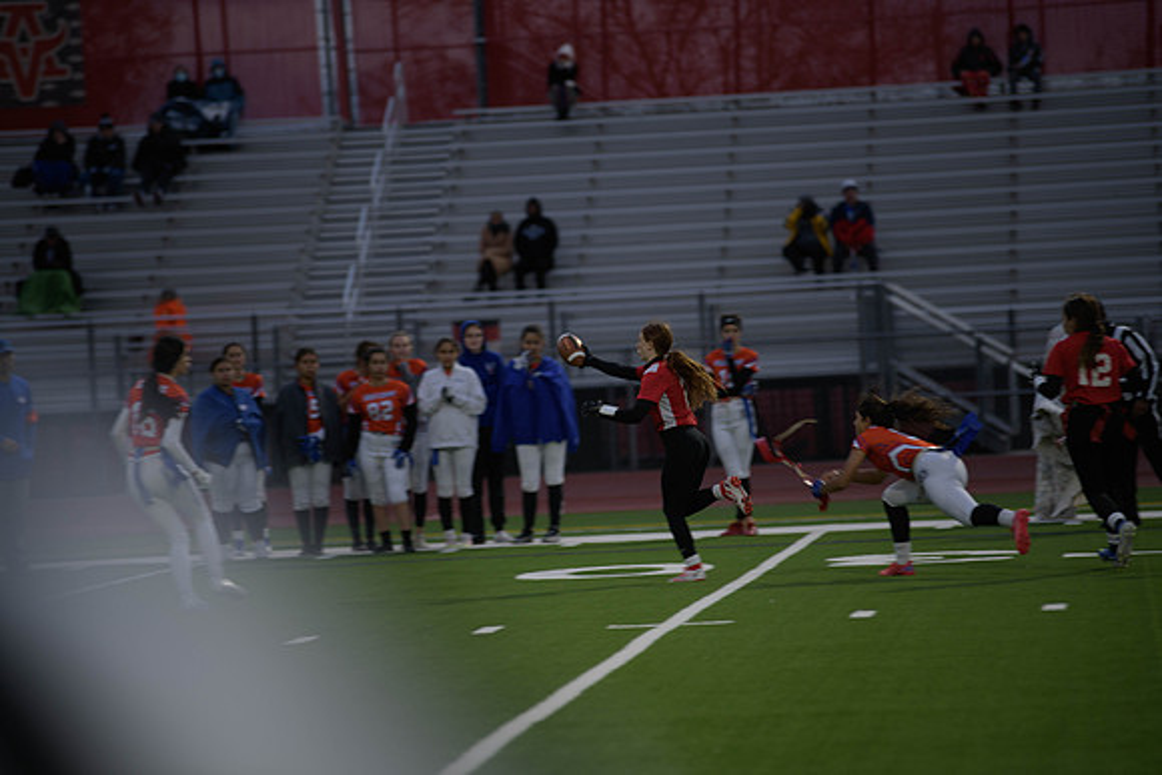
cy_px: 388
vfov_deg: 6.9
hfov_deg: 10.3
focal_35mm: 200
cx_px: 581
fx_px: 6457
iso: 200
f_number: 2.8
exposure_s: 1/200
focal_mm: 200
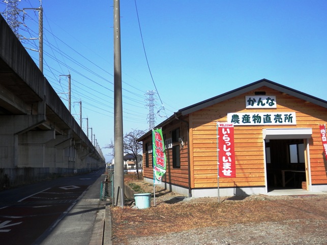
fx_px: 378
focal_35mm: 40
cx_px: 164
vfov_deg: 35.9
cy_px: 122
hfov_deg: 46.8
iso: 80
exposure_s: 1/125
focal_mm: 7.3
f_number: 10.4
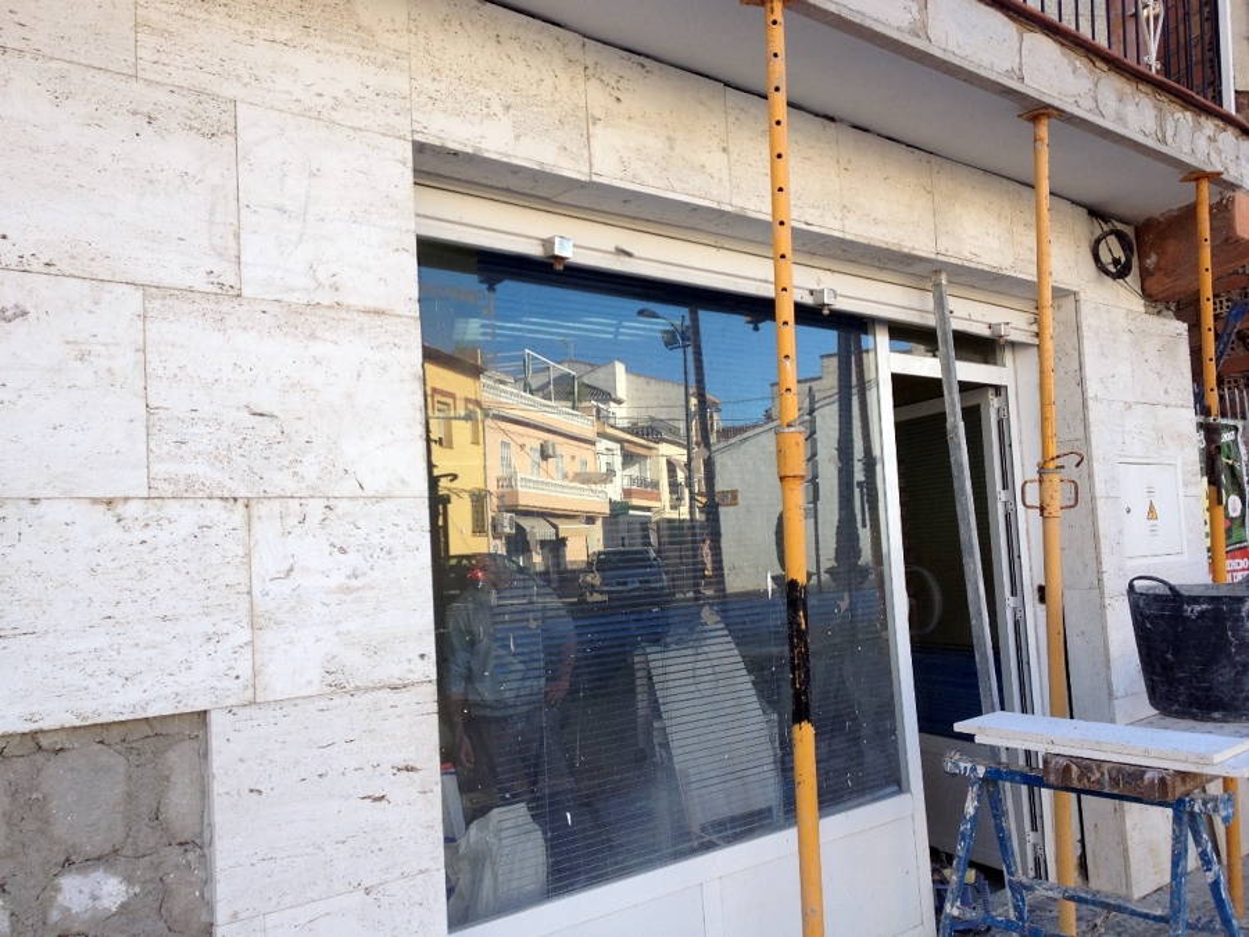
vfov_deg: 40.7
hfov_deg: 52.6
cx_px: 624
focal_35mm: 35
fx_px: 1263
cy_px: 468
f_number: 2.4
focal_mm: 4.28
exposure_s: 1/383
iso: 50
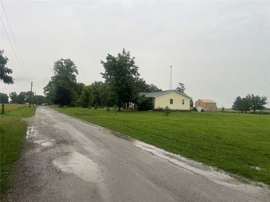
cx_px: 135
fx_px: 203
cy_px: 101
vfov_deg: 53.1
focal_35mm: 26
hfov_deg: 67.3
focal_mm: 5.7
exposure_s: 1/361
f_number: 1.5
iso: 50
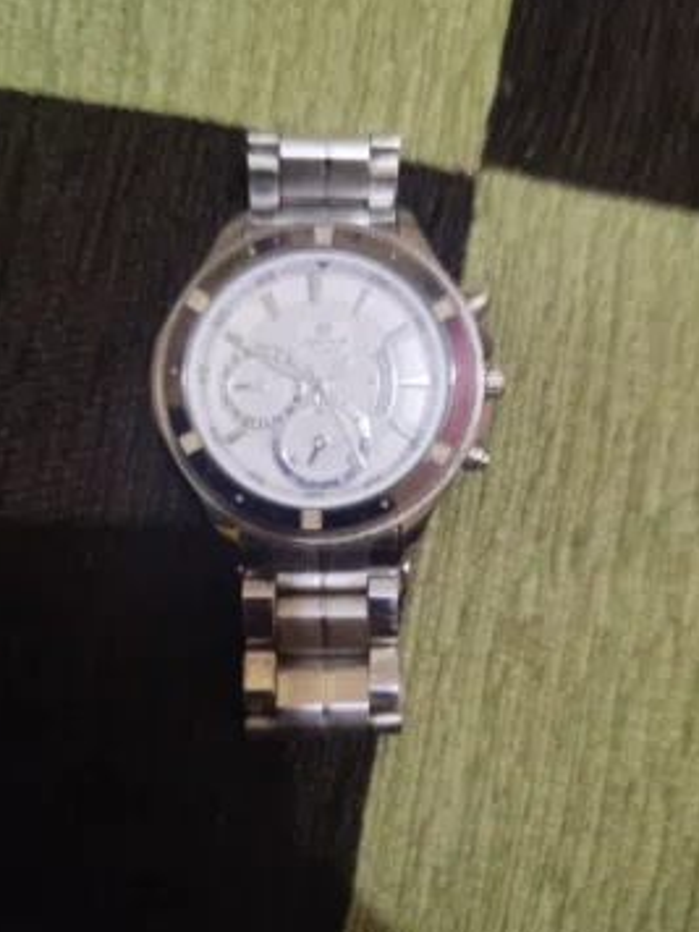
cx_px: 351
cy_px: 427
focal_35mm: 27
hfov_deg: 51.4
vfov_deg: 65.2
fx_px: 727
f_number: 1.7
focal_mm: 5.31
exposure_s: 1/10
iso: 1250
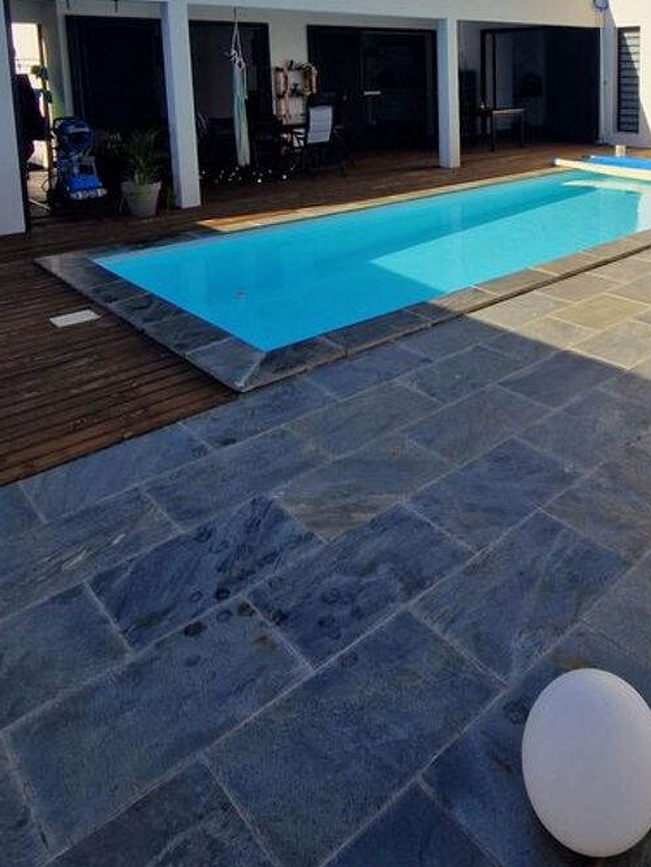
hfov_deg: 50.4
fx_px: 652
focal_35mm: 26
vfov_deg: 60.7
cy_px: 149
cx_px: 506
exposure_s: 1/2104
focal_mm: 2.2
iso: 50
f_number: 2.2
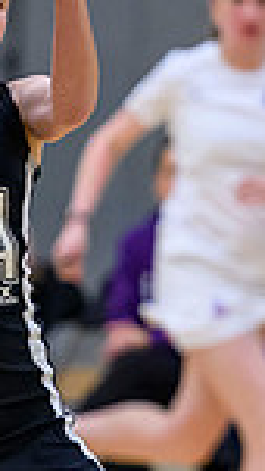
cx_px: -176
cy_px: 402
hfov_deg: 1.5
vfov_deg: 2.7
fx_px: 9938
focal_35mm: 796
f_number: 3.2
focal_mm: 170
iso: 6400
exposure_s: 1/1250
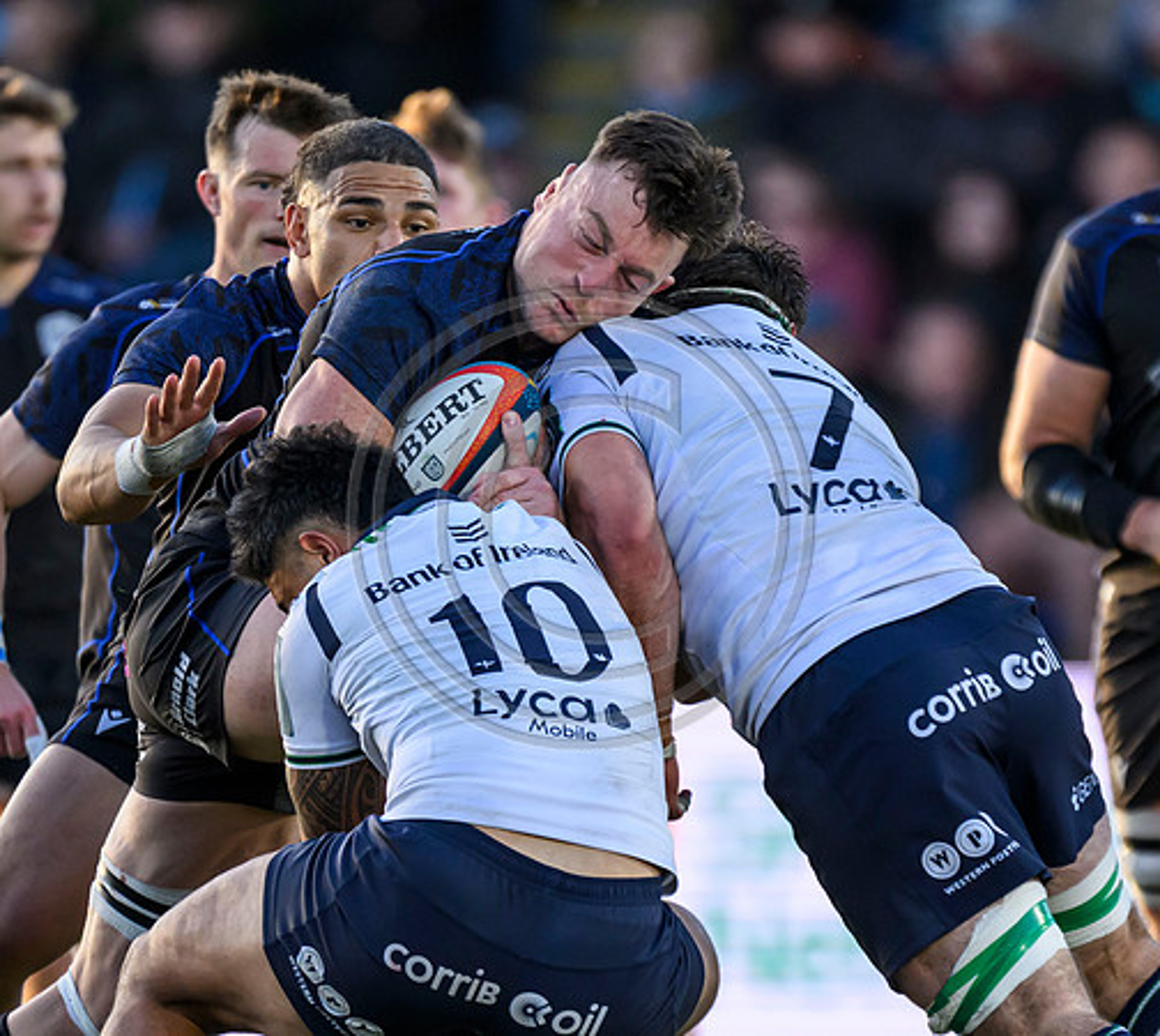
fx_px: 41405
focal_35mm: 1152
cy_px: 887
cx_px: 515
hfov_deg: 1.6
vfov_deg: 1.4
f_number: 4
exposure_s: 1/1600
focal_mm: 560
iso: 1600
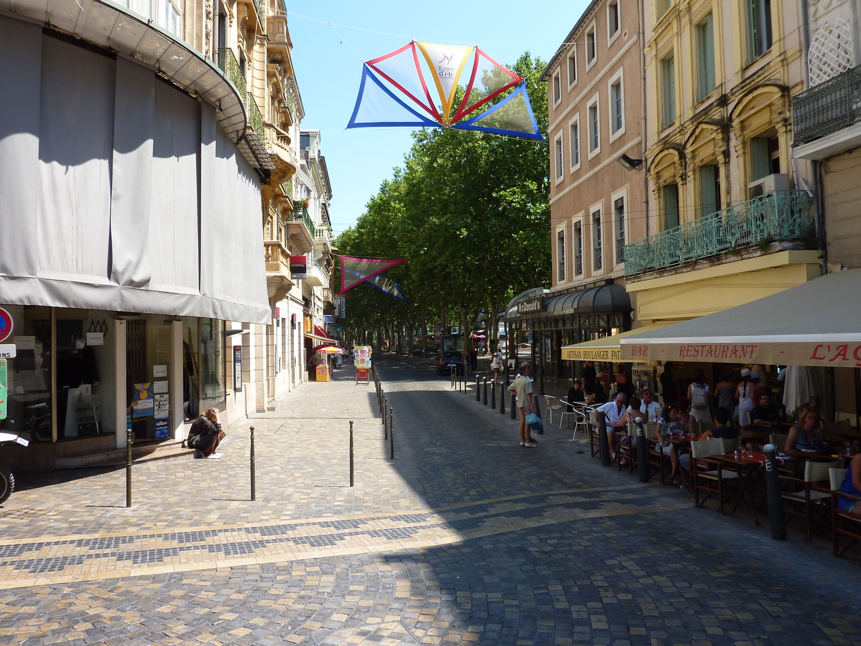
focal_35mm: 25
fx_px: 622
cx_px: 430
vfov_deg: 54.9
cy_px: 323
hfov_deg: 69.4
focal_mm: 4.1
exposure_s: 1/320
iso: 80
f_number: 4
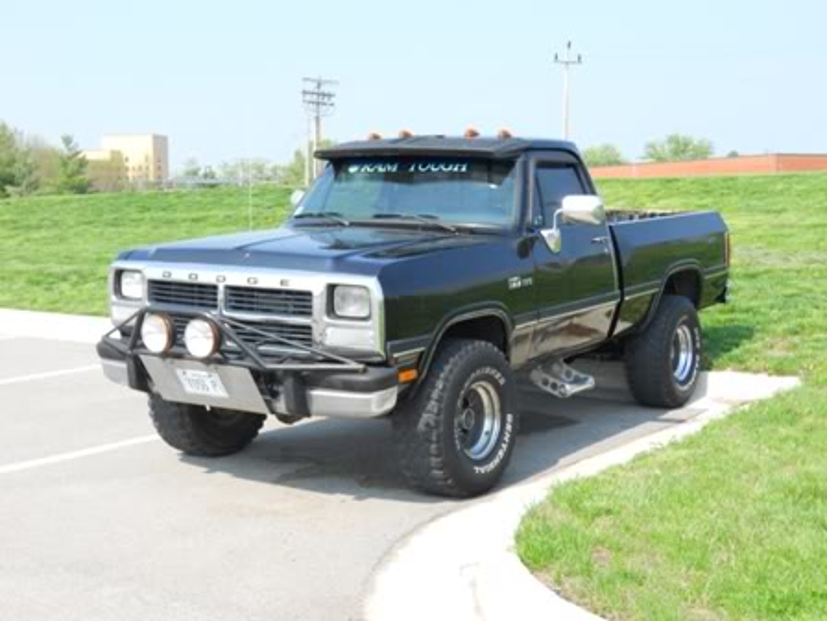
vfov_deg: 31.5
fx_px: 1099
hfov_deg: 41.2
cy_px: 310
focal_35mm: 46
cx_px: 414
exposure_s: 1/400
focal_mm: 8.3
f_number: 3.4
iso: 80
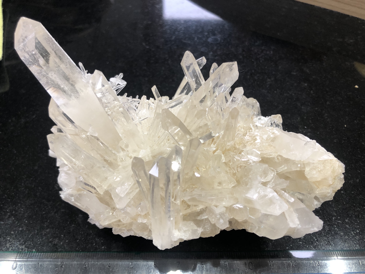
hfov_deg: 63.4
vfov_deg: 49.7
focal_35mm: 28
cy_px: 137
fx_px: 295
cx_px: 182
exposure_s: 1/25
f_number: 1.8
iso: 32
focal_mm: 3.99
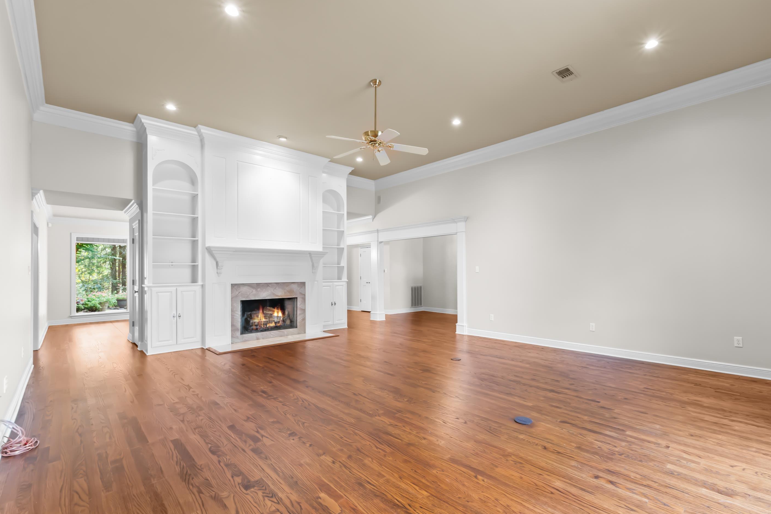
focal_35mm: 16
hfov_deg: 96.7
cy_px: 272
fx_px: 343
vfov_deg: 73.7
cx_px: 405
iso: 320
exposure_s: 1
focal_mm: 10
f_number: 8
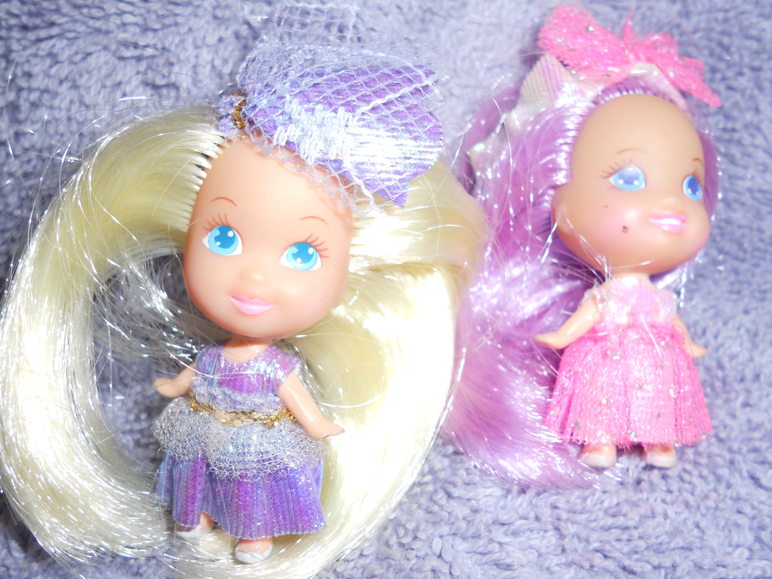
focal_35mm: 32
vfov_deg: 44.2
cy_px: 290
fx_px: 714
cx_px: 386
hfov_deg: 56.8
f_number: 8.8
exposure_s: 1/25
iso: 80
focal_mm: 5.8
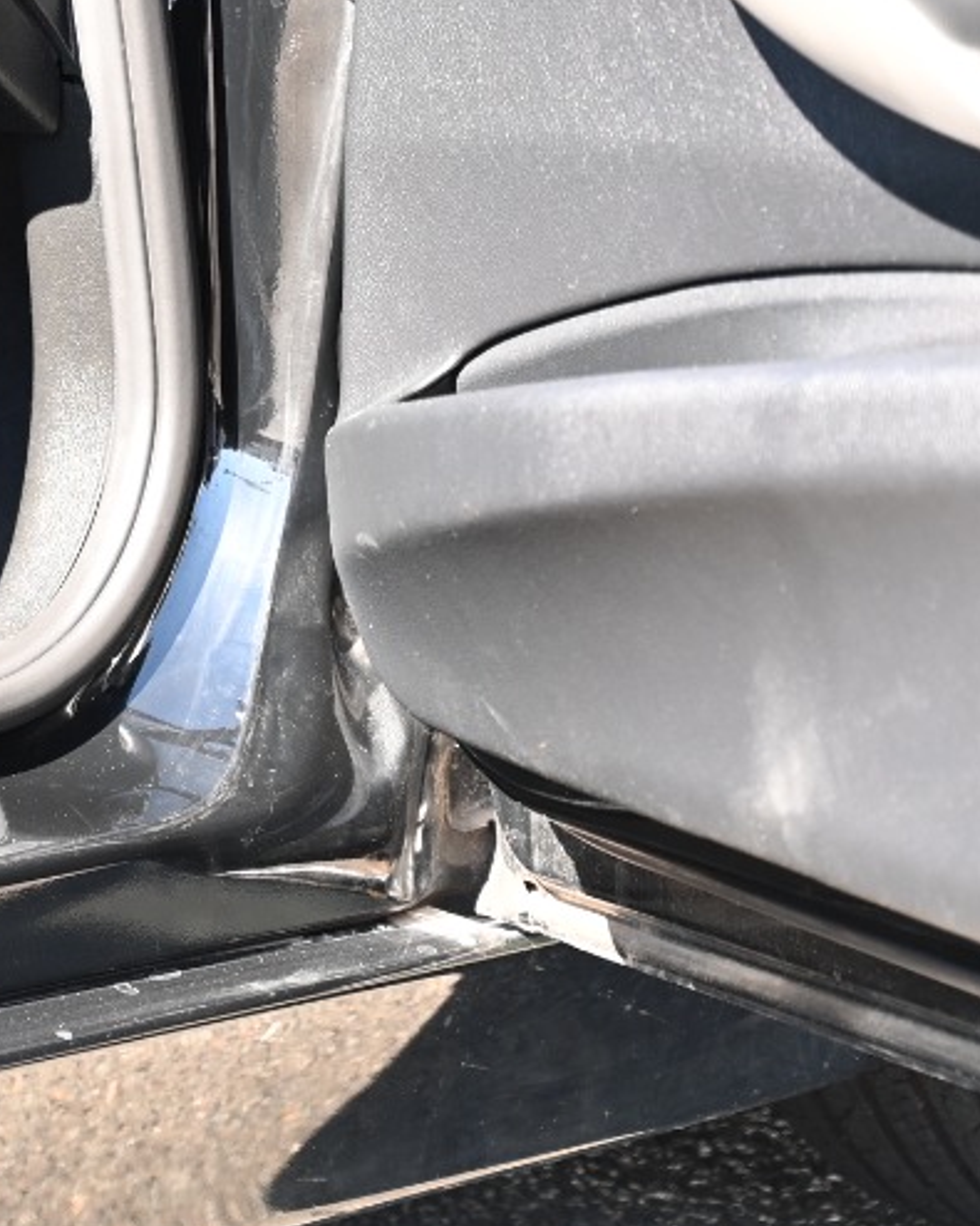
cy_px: 17
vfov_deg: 10.4
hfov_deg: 8.2
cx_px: -325
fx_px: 6709
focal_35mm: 185
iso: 400
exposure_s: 1/160
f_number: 4
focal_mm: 60
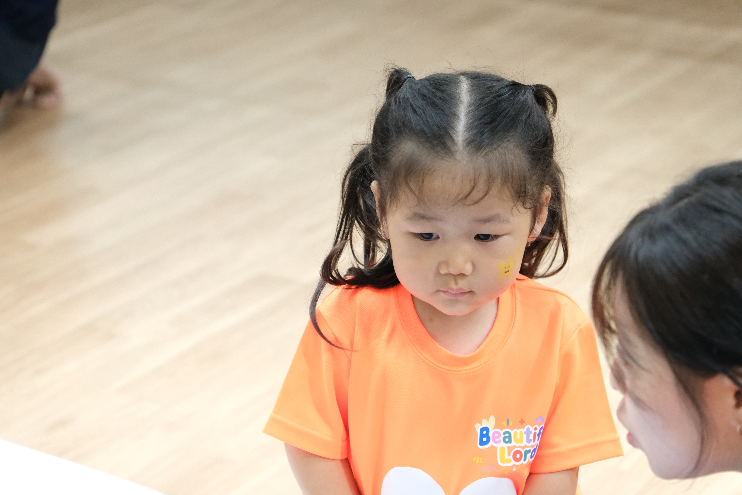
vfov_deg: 14.4
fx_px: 1958
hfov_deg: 21.5
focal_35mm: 95
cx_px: 371
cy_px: 248
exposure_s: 1/250
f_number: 3.5
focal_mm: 63.4
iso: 4000
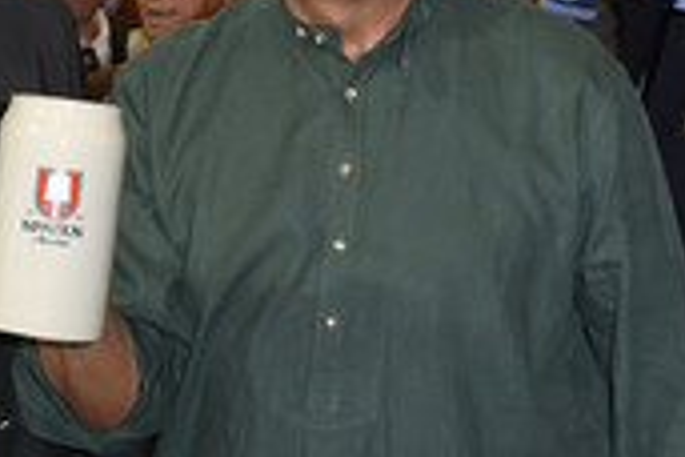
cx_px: -34
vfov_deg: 9.9
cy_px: 228
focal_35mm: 138
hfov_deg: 14.5
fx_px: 2632
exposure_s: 1/160
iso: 1000
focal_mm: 35
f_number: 6.3
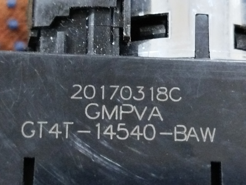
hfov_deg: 27.0
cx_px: 123
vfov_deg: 20.4
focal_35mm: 72
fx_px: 512
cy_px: 92
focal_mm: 5.31
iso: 800
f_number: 1.7
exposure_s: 1/17
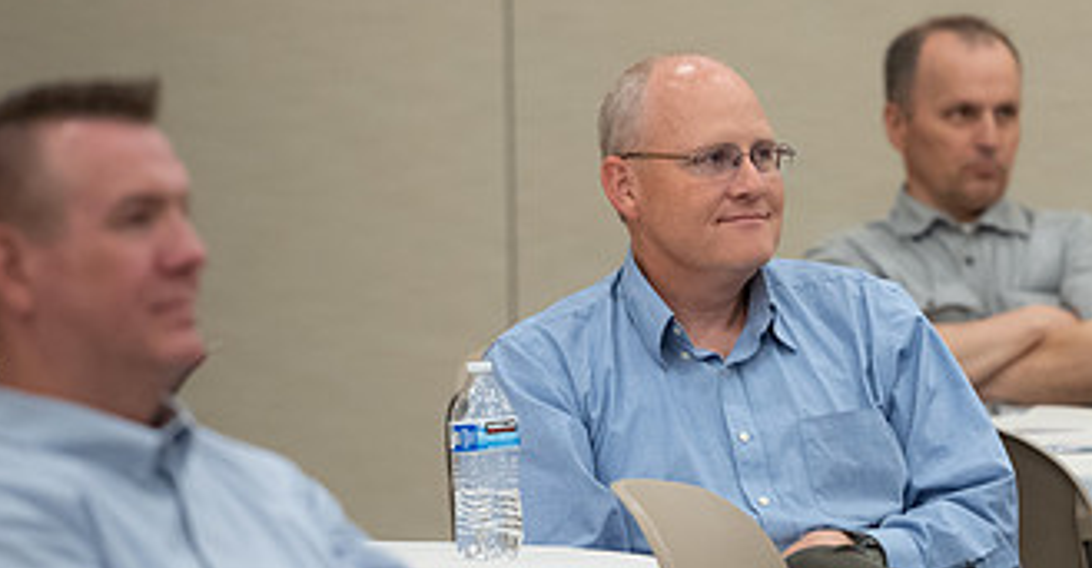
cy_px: 294
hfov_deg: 4.1
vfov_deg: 2.1
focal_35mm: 533
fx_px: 15160
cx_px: 740
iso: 1000
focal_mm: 200
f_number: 2.8
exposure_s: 1/250
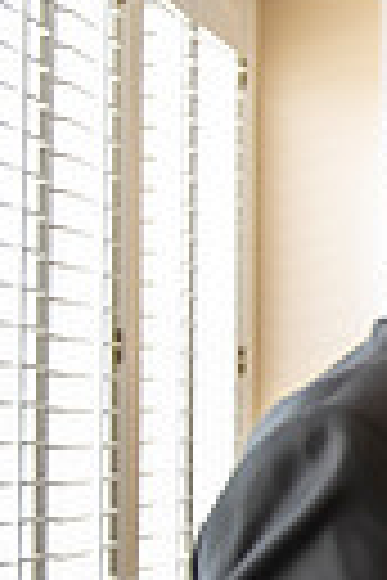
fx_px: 2241
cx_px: 1210
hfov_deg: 8.2
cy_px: 339
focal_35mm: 139
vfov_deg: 14.8
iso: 400
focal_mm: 31
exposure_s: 1/160
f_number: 2.8
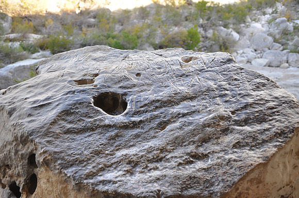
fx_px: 373
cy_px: 99
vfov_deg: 29.8
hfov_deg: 43.7
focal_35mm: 45
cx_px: 150
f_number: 5.6
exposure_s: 1/30
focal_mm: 30
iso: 320
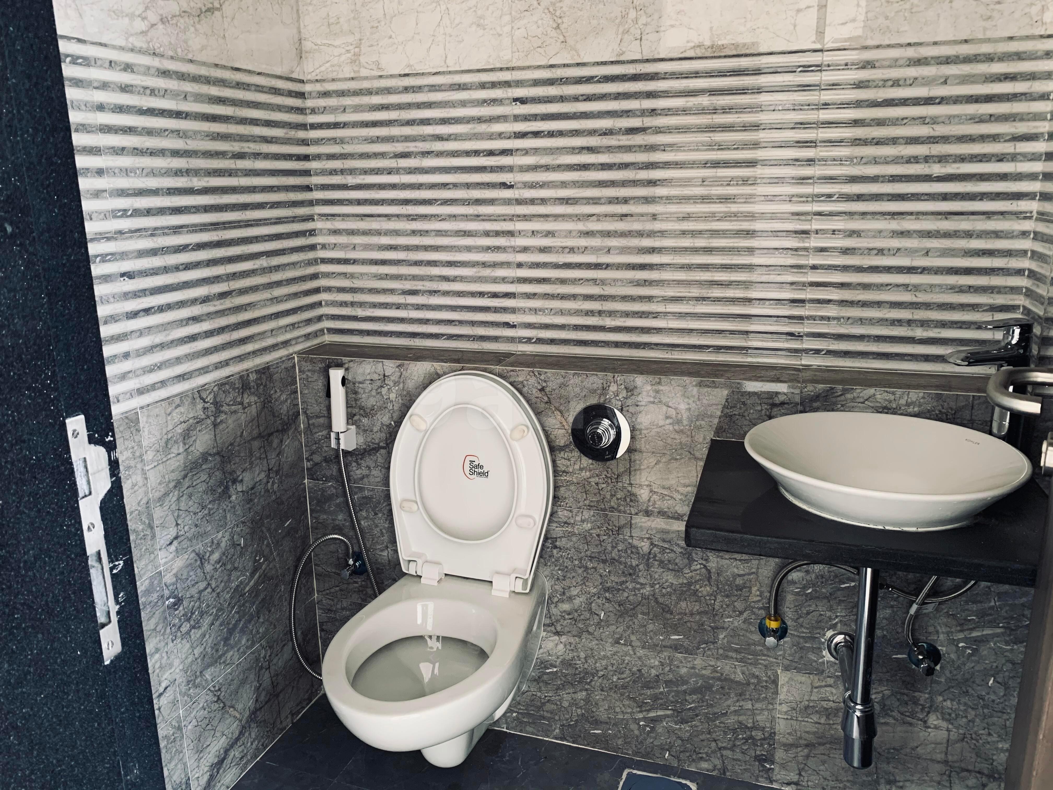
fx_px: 791
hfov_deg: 67.3
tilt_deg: -15.3
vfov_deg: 53.1
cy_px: 395
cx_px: 526
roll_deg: +0.6
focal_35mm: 26
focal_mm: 4.25
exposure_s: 1/60
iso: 200
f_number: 1.8
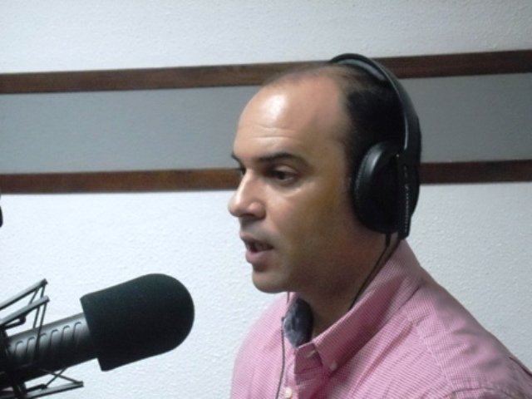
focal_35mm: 74
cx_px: 266
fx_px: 1137
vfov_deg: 19.9
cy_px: 200
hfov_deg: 26.3
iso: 800
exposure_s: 1/25
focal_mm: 13.2
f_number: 3.9
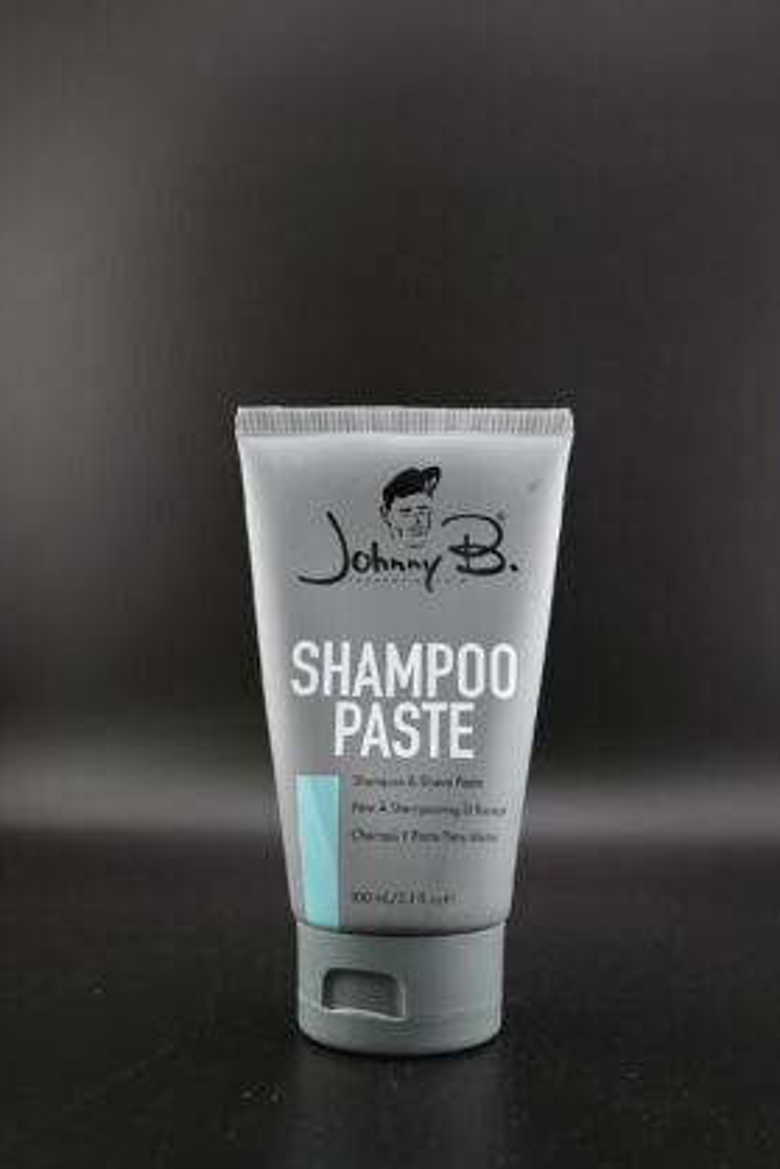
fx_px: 1364
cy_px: 615
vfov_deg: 46.4
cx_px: 391
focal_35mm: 42
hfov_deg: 31.9
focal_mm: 26
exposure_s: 1/40
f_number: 4.5
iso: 180
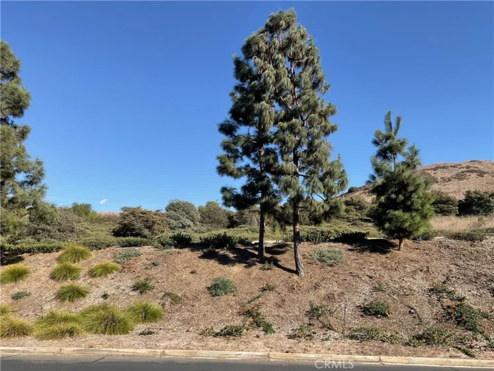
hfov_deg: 61.7
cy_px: 186
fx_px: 414
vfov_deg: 48.2
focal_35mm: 29
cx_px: 247
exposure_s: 1/1412
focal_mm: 3
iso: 16
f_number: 1.8
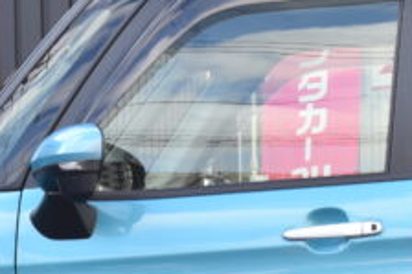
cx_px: 401
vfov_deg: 5.7
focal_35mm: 241
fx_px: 2756
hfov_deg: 8.5
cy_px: 305
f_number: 7.1
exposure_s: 1/200
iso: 400
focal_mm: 40
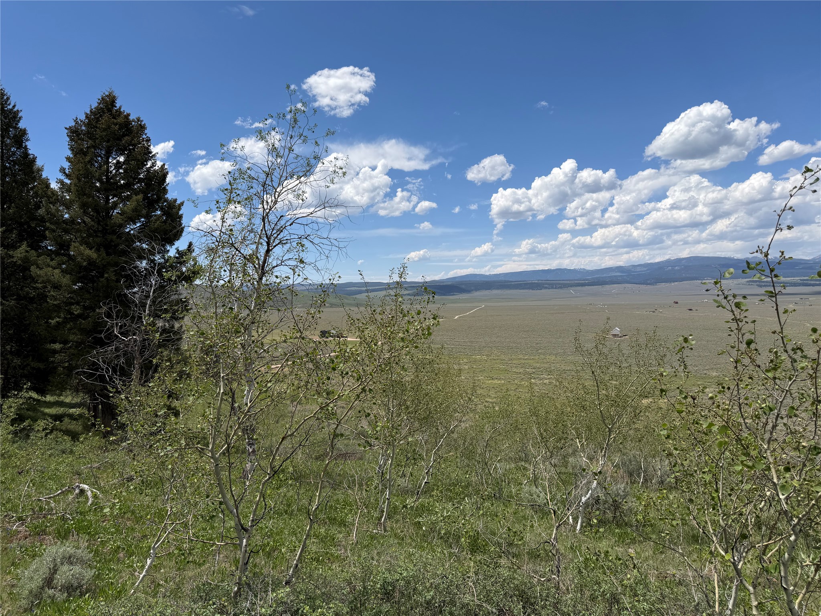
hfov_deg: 71.6
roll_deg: +2.7
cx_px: 410
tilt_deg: -1.9
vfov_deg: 56.8
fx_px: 569
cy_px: 308
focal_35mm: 24
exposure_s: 1/6173
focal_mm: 6.76
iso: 80
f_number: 1.78
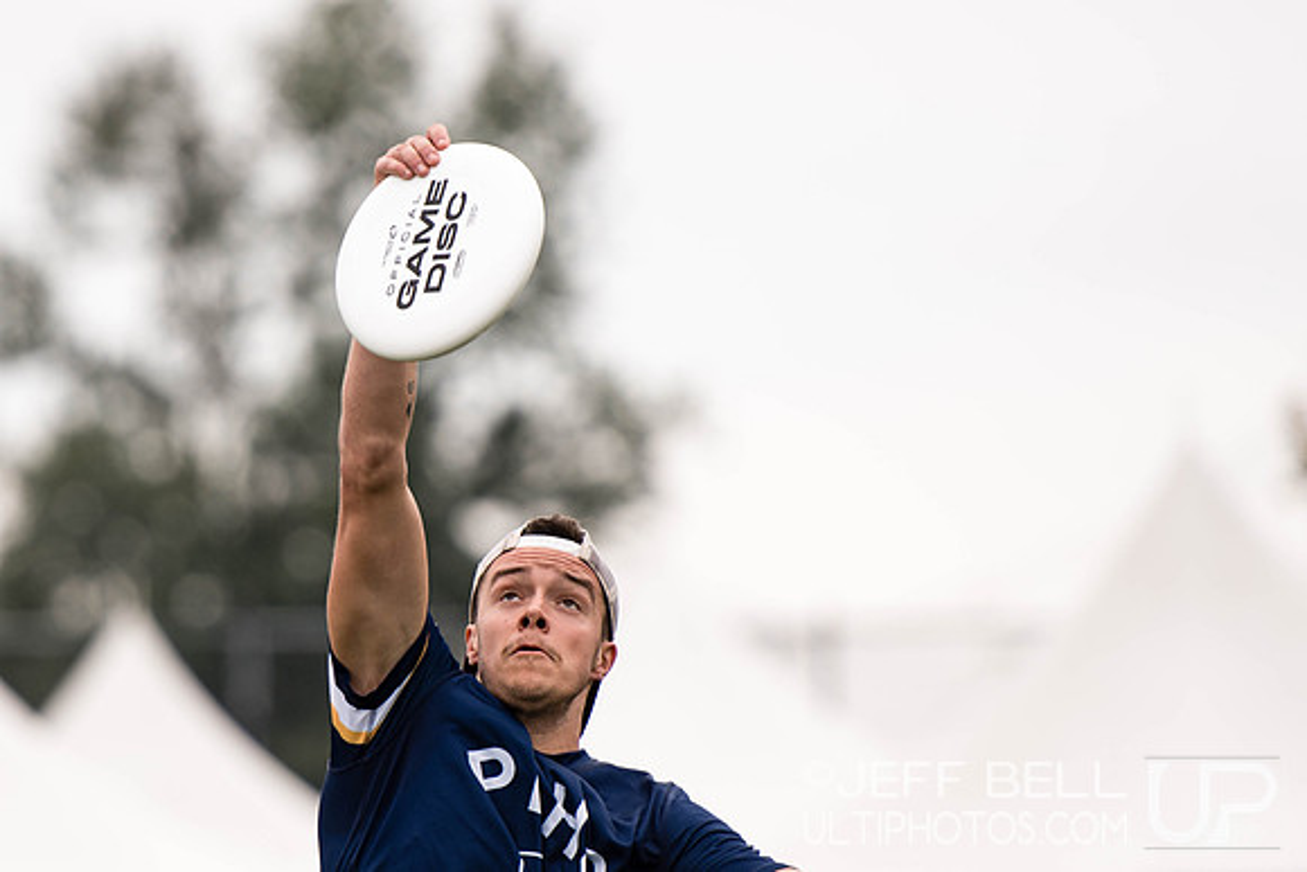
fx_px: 15893
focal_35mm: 438
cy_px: 436
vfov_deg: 3.1
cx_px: 354
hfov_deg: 4.7
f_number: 2.8
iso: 100
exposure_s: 1/1250
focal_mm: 200
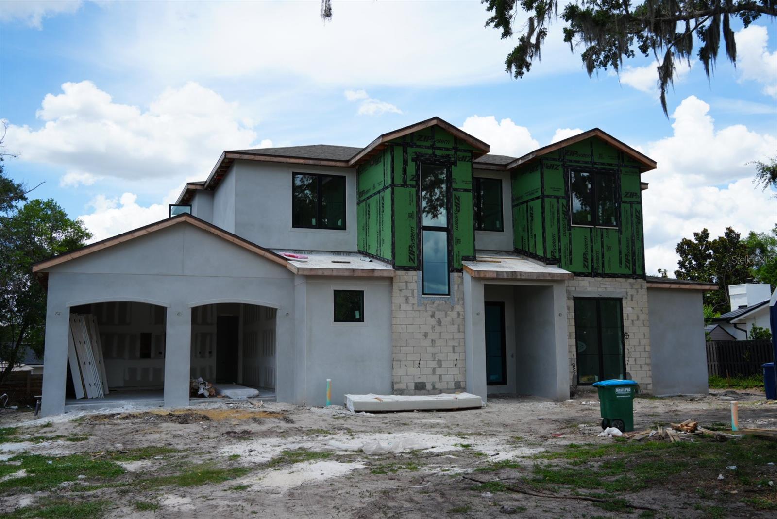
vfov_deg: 38.9
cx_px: 388
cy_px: 260
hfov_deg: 55.8
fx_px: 734
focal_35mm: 34
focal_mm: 34
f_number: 5
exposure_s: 1/500
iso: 100
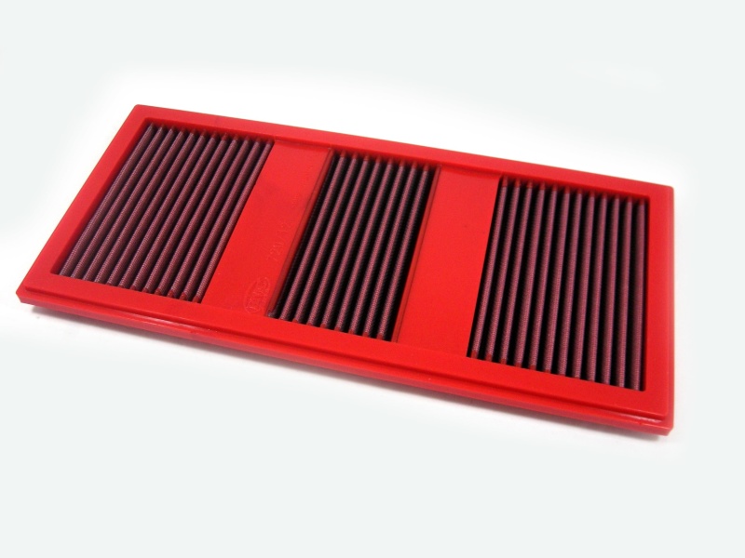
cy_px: 279
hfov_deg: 52.6
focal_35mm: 35
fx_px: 753
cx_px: 372
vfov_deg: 40.7
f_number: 2.8
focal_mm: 5.7
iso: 134
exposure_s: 1/117
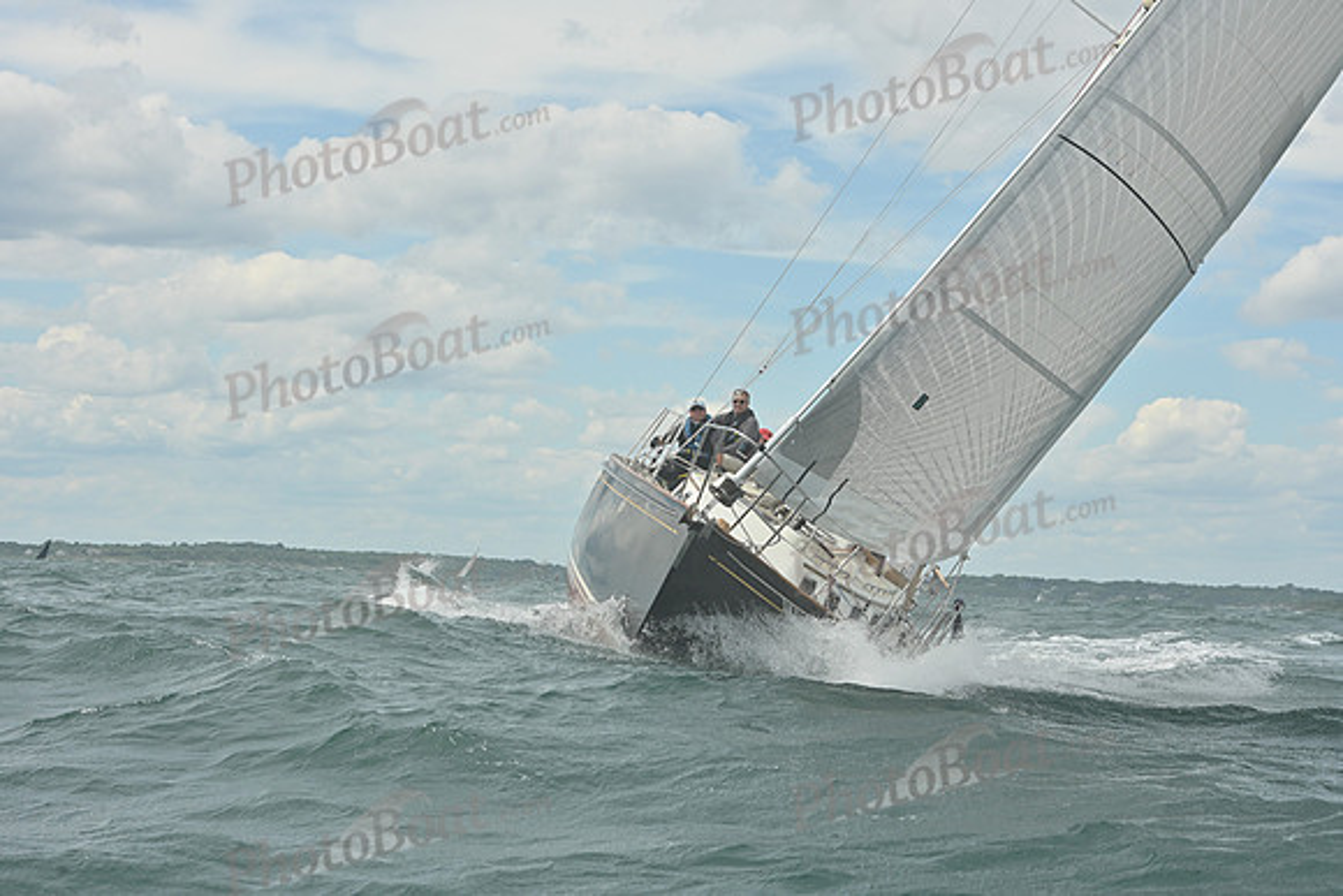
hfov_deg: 23.9
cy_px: 448
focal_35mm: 85
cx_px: 672
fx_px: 3172
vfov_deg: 16.1
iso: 320
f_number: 11
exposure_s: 1/1250
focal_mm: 85
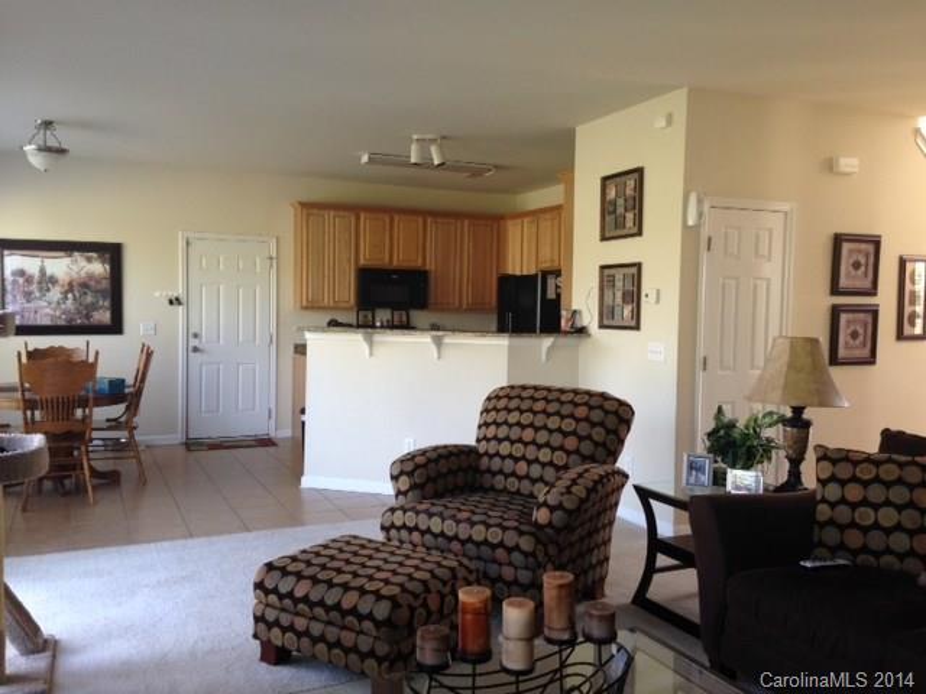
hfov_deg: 55.4
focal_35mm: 33
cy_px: 347
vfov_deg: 42.9
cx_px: 463
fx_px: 883
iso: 50
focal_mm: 4.12
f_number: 2.4
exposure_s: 1/24
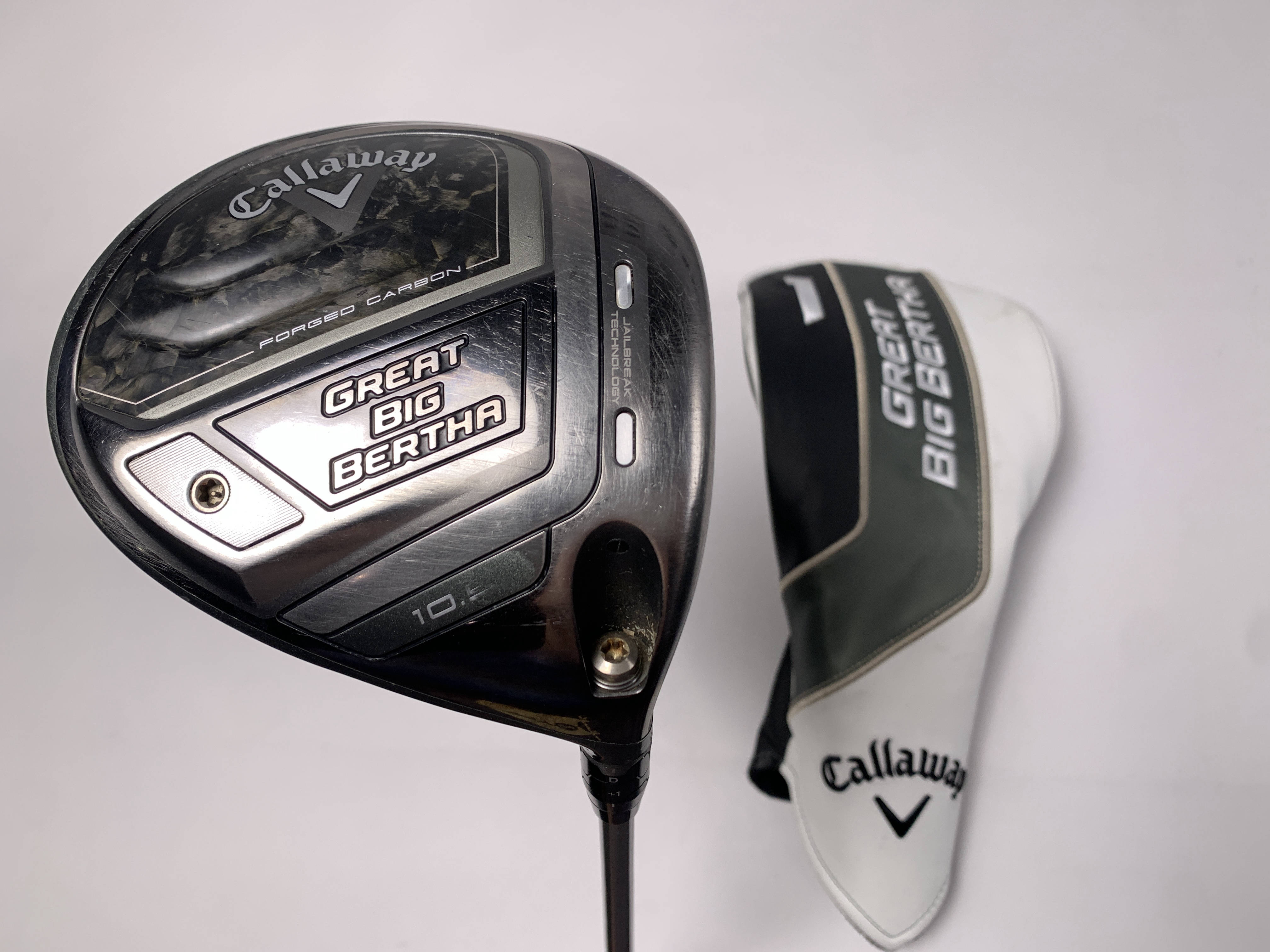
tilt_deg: -73.1
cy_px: 476
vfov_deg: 53.1
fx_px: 954
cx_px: 635
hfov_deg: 67.3
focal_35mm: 26
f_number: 1.8
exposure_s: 1/429
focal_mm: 4.25
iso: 25
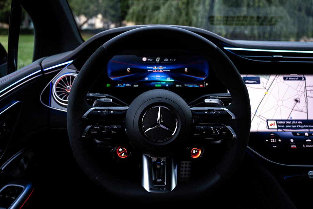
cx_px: 156
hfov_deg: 63.7
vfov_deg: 45.0
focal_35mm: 29
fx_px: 252
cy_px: 104
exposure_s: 1/50
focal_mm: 29
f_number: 4
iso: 640
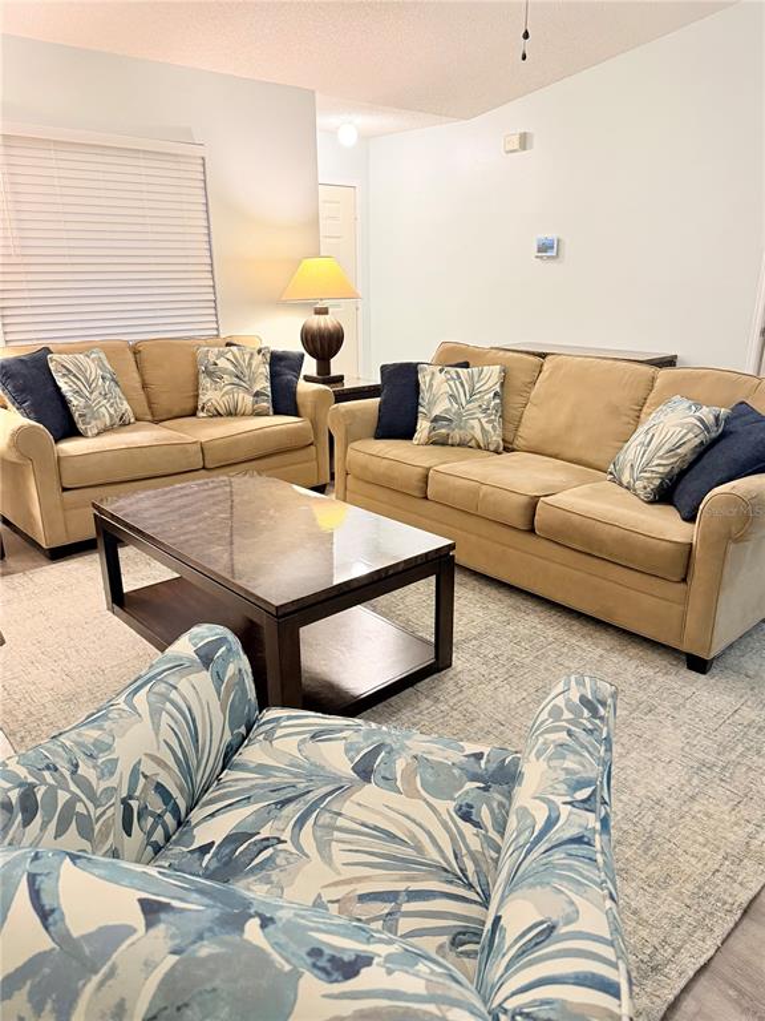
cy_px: 510
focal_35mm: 24
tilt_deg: -19.3
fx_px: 707
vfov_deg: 71.6
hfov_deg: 56.8
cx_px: 382
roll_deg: -0.4
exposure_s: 1/60
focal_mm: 6.76
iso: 400
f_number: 1.78
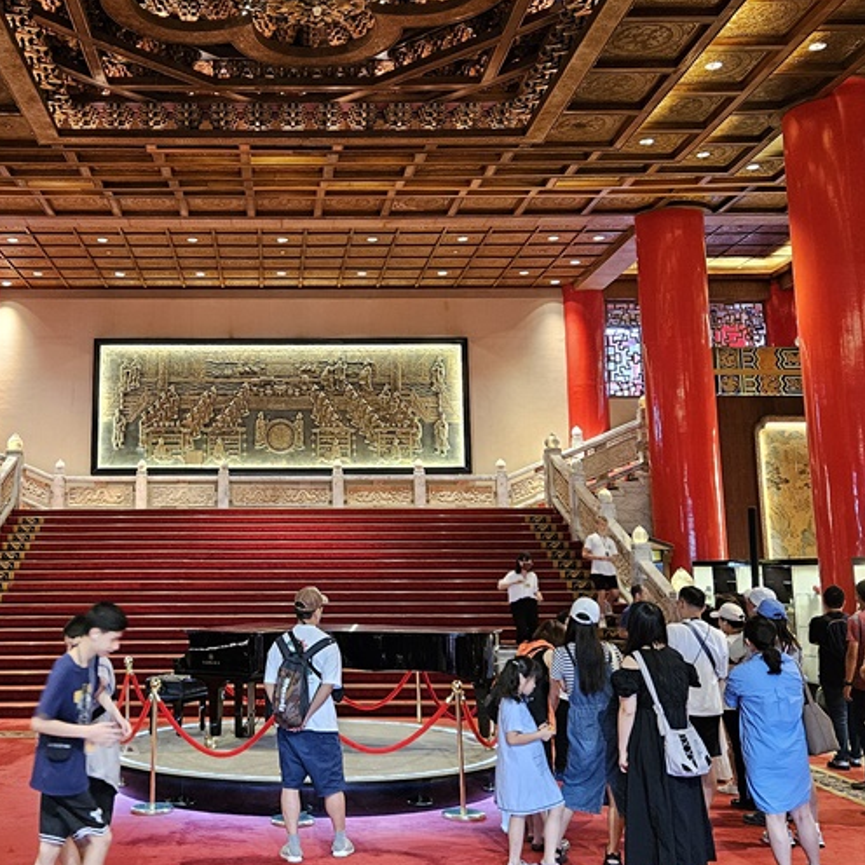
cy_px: 342
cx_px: 289
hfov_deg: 40.4
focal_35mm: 41
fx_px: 1159
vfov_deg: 40.7
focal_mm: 5.4
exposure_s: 1/60
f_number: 1.8
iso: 640
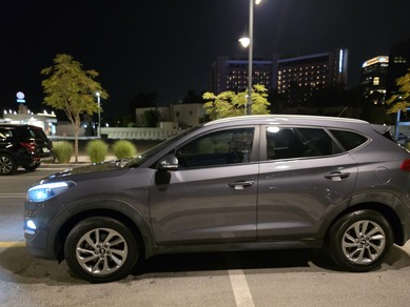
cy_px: 177
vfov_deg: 51.2
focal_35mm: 27
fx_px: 320
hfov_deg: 65.3
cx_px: 209
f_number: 1.7
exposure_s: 1/120
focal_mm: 6.3
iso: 2000
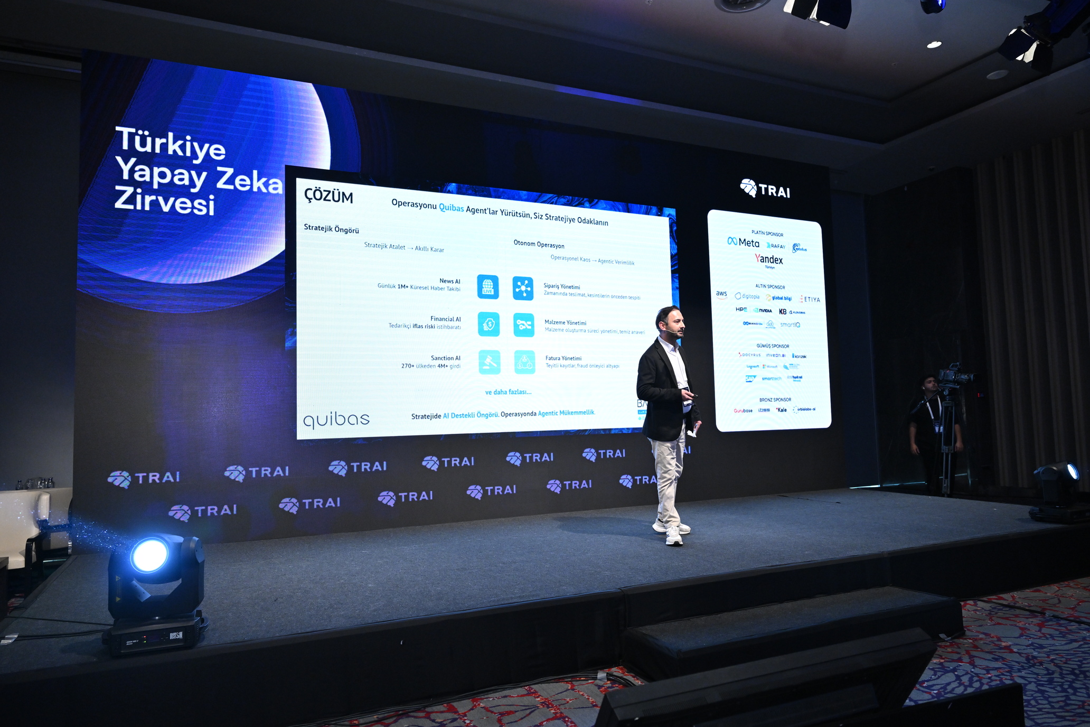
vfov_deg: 53.1
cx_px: 545
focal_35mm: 24
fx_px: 727
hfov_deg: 73.7
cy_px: 364
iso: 2000
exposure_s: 1/200
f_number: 4
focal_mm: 24
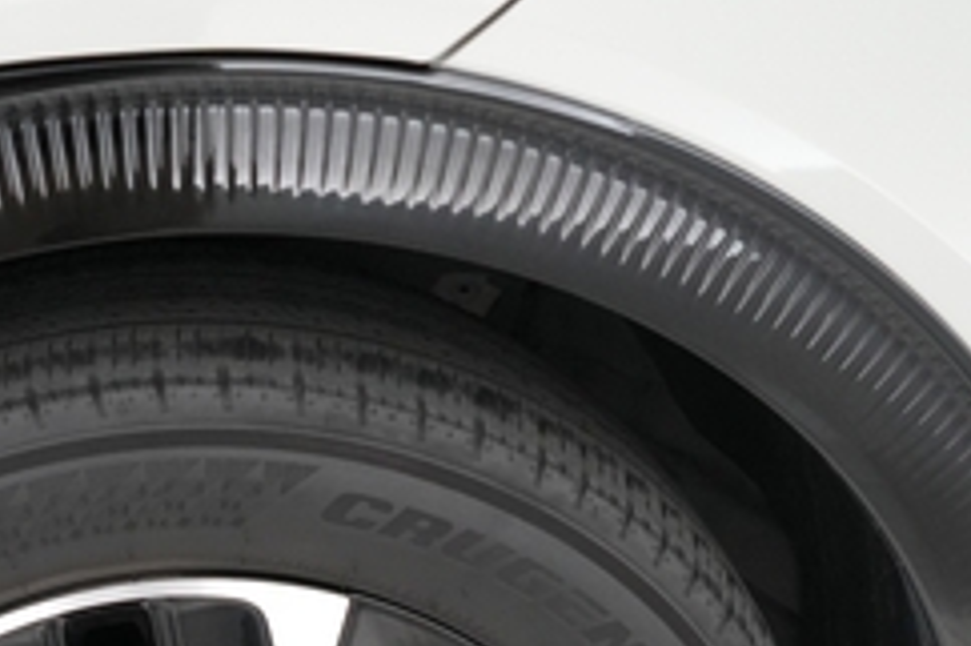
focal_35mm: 74
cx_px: 160
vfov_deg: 17.4
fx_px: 1995
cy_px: 819
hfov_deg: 26.7
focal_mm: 28
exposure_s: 1/250
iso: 5000
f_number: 2.8
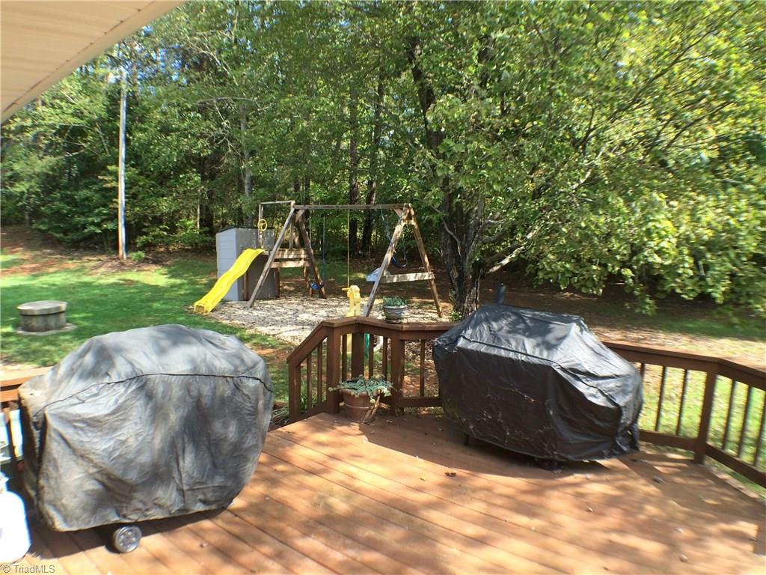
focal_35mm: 30
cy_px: 288
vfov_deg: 46.8
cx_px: 383
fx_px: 664
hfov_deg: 60.0
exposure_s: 1/313
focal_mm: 4.12
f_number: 2.2
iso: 32
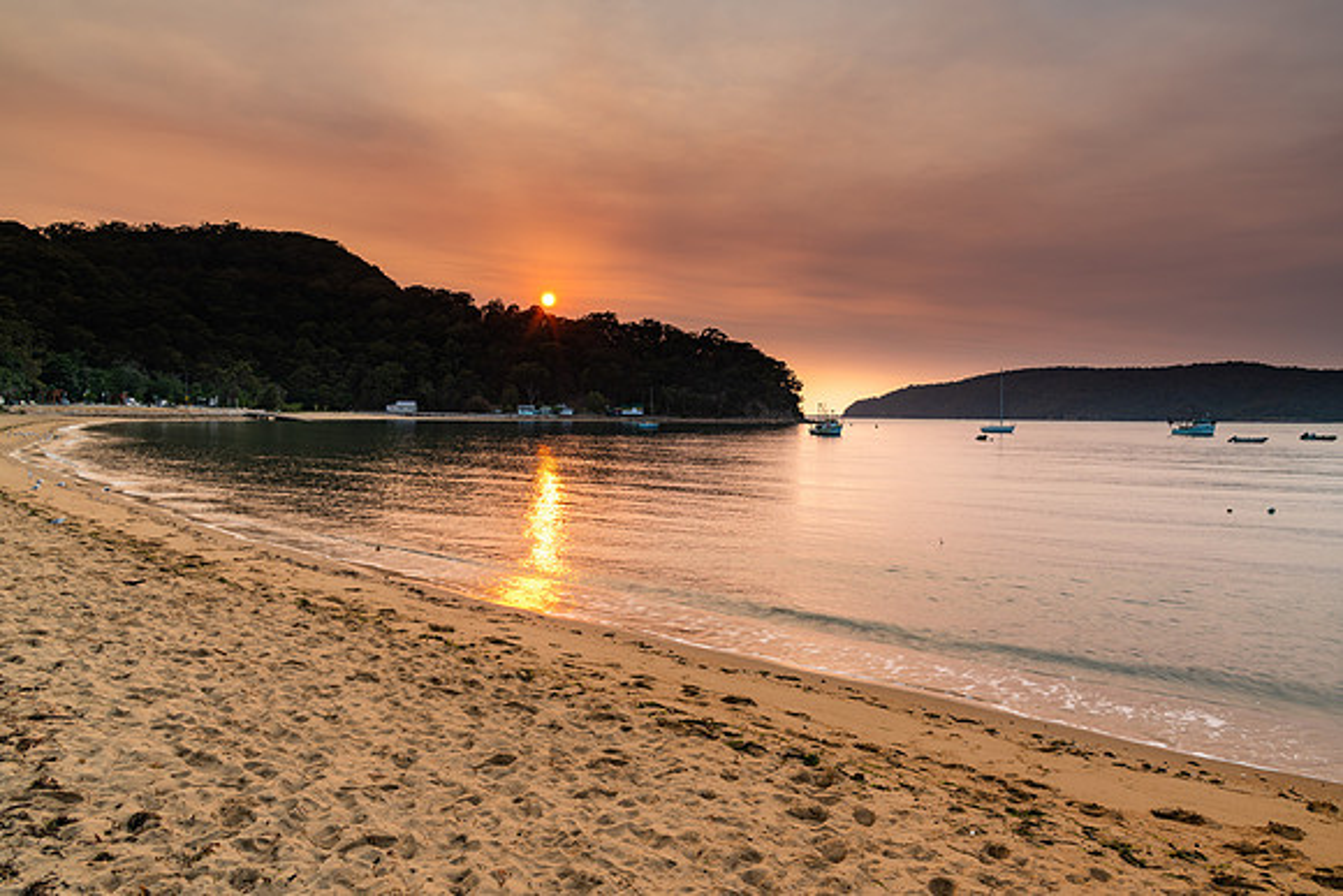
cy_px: 448
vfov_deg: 52.1
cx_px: 672
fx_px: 917
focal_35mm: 25
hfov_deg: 72.4
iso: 31
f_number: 10
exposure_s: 1/5
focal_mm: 24
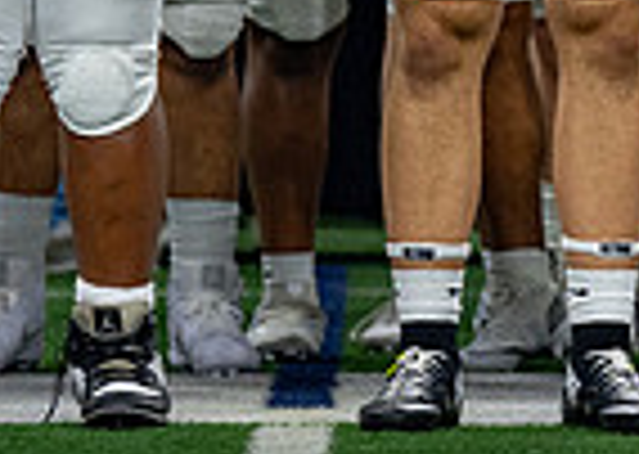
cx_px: 324
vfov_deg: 2.4
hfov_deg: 3.4
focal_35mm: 593
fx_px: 10746
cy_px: -358
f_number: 2.8
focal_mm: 126
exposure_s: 1/500
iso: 1000
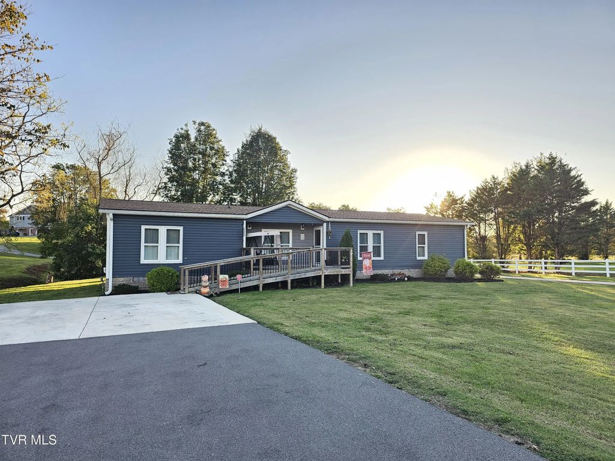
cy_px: 230
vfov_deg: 58.9
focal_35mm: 23
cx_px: 308
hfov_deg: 73.9
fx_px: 409
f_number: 1.7
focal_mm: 6.3
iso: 40
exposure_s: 1/180
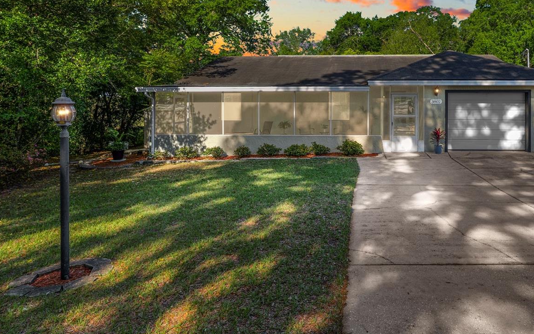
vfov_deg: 49.9
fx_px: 349
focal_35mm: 24
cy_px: 105
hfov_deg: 73.2
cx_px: 343
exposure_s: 1/125
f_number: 10
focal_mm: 17
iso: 250
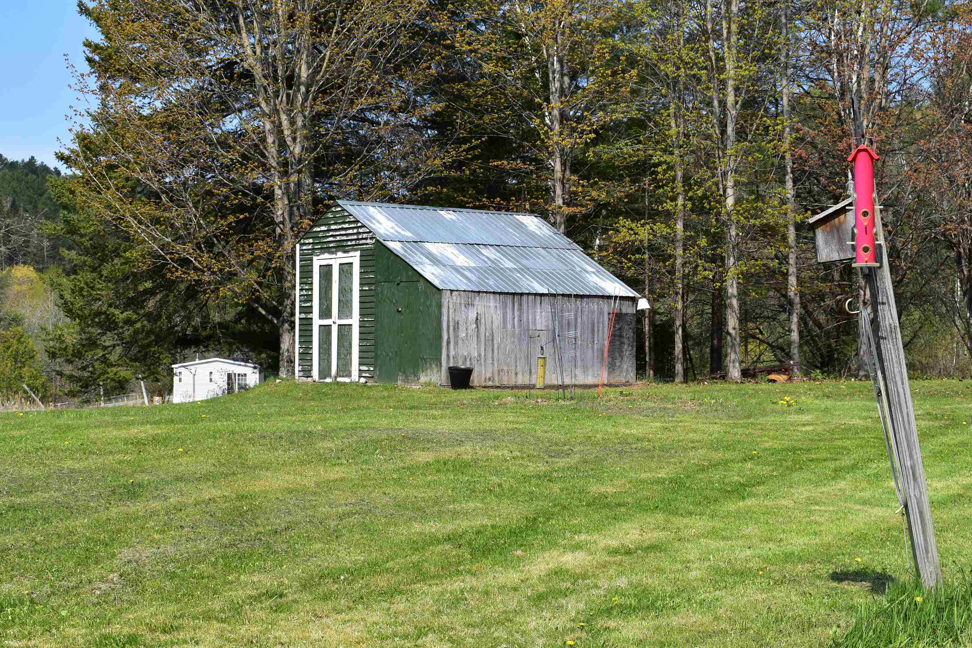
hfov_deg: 32.1
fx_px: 1690
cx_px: 456
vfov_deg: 21.7
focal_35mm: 63
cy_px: 323
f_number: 11
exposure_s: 1/500
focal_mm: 35
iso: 400
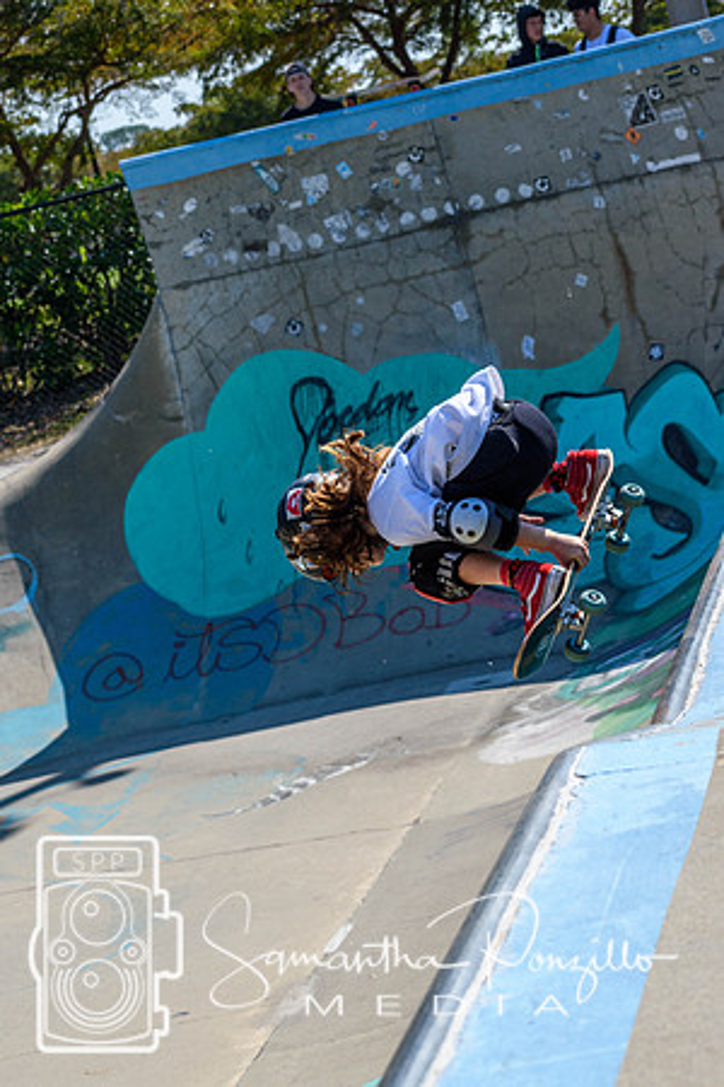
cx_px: 362
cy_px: 544
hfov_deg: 13.0
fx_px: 3167
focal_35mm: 105
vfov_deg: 19.5
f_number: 8
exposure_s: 1/1000
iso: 200
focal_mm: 70
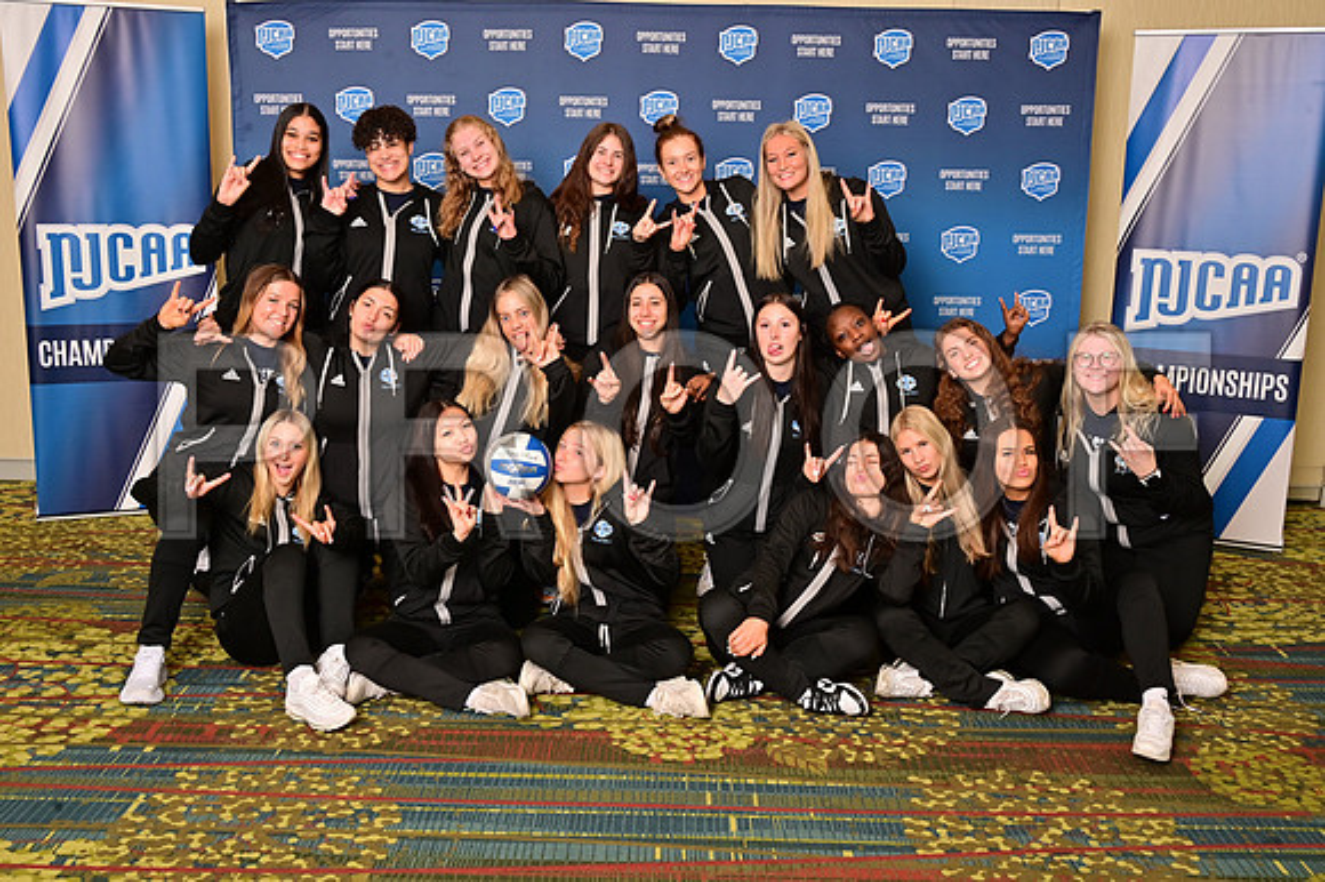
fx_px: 1324
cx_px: 662
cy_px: 441
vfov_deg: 36.8
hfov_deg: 53.2
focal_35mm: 36
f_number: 10
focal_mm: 36
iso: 400
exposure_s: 1/125
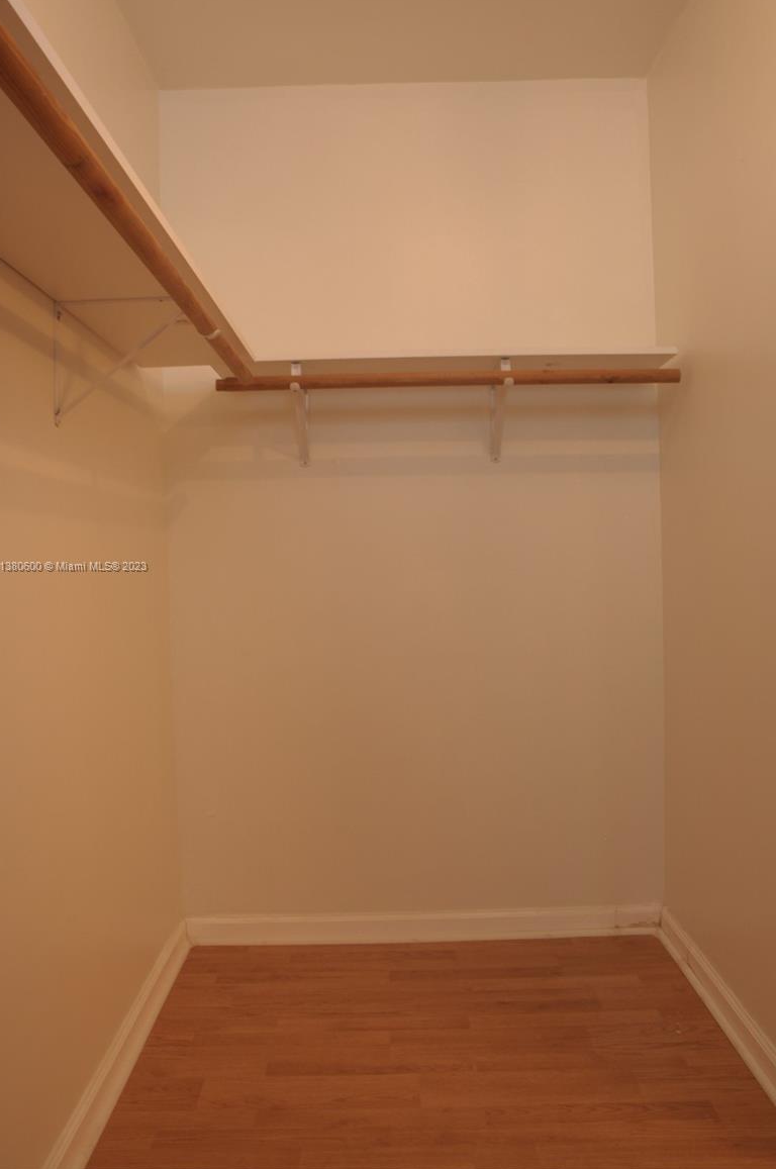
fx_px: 908
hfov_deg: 46.3
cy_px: 567
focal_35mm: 28
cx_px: 386
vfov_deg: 65.5
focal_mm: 18
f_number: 13
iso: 200
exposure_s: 1/1.6
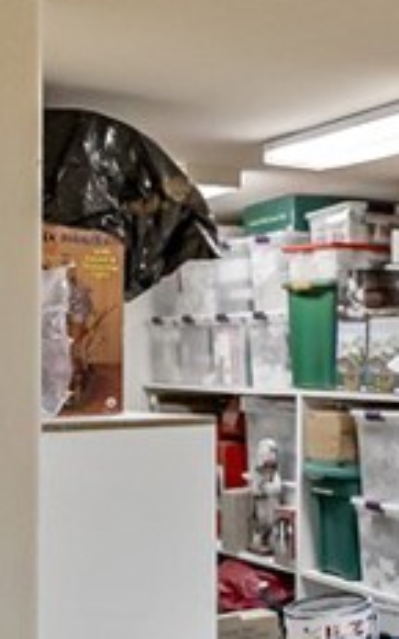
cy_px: 370
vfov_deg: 31.1
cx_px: 721
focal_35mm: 66
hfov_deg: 16.5
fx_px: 1143
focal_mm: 14.6
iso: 2500
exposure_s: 1/160
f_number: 2.8
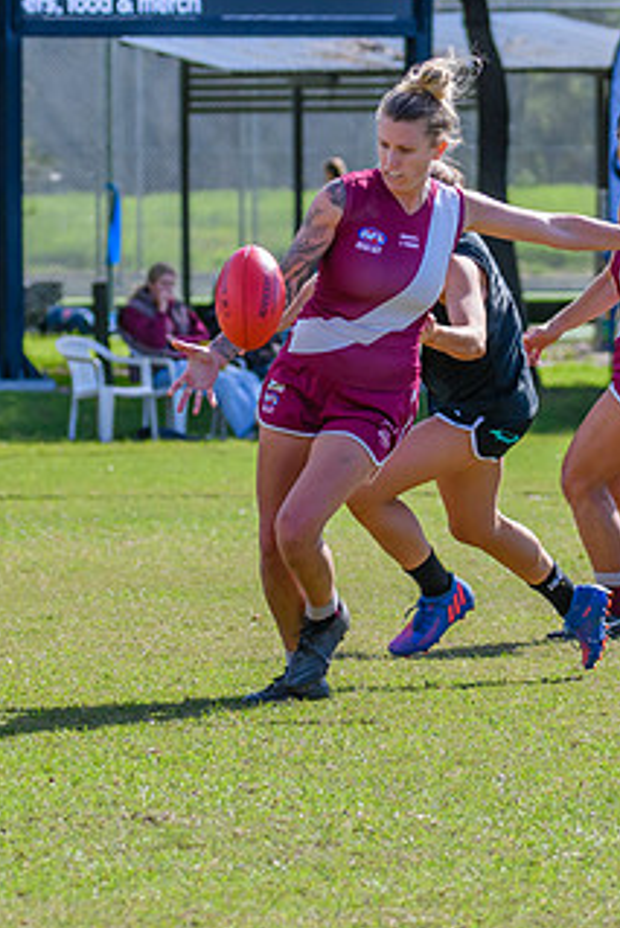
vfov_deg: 4.0
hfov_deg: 2.7
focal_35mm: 515
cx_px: 228
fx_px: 13289
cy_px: 450
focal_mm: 170
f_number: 7.1
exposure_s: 1/1250
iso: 800
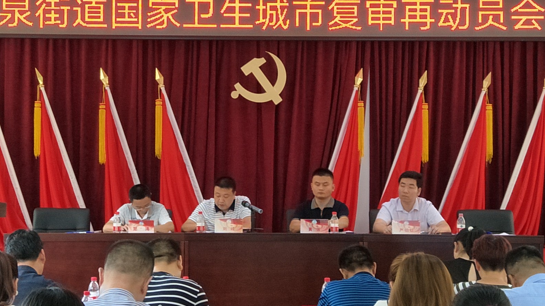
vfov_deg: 35.5
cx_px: 261
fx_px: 477
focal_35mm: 33
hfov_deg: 59.5
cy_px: 122
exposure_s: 1/33
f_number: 1.7
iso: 194
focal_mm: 4.1
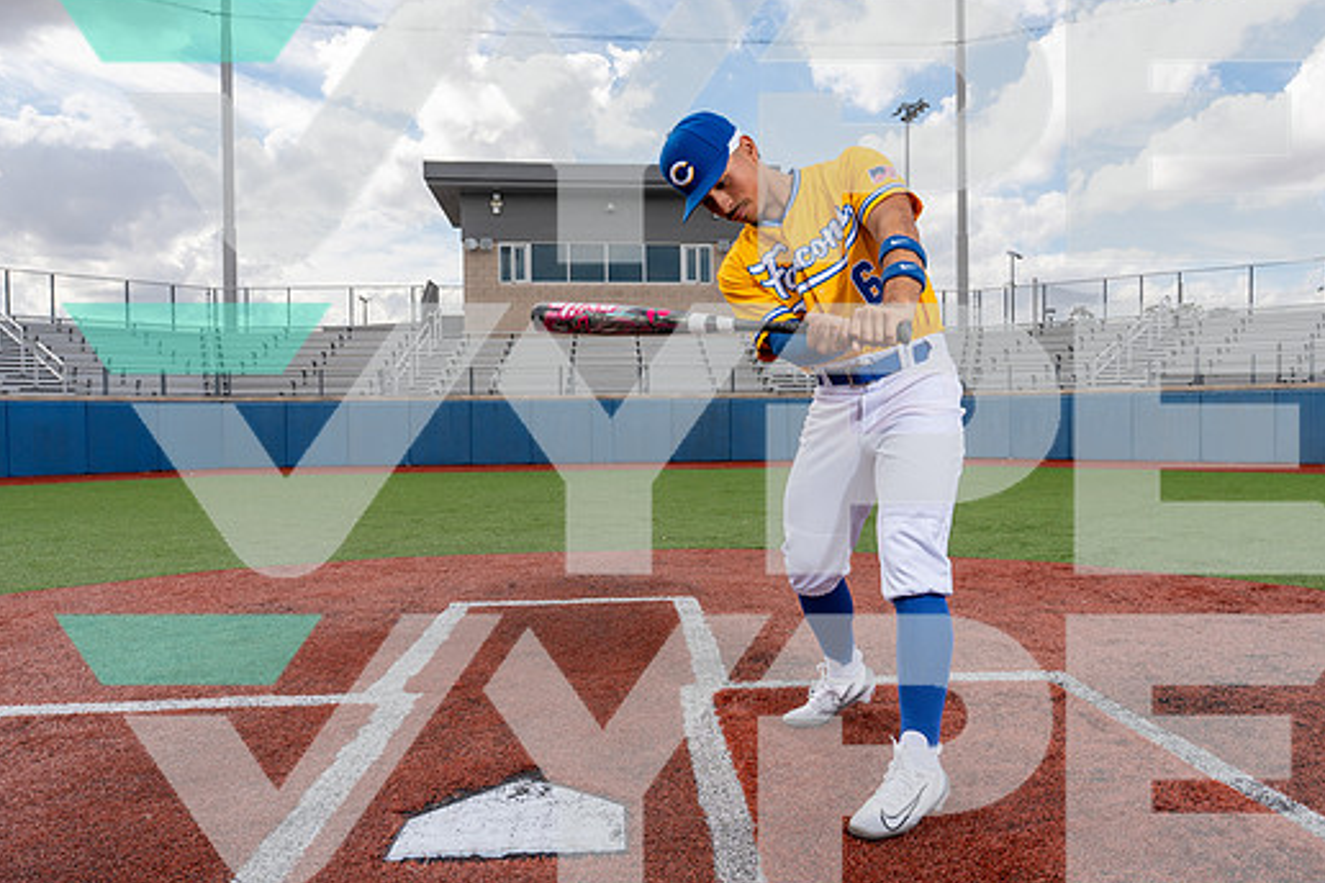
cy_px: 440
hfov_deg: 67.3
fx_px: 994
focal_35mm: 27
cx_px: 716
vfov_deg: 47.9
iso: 100
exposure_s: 1/250
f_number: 8
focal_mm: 24
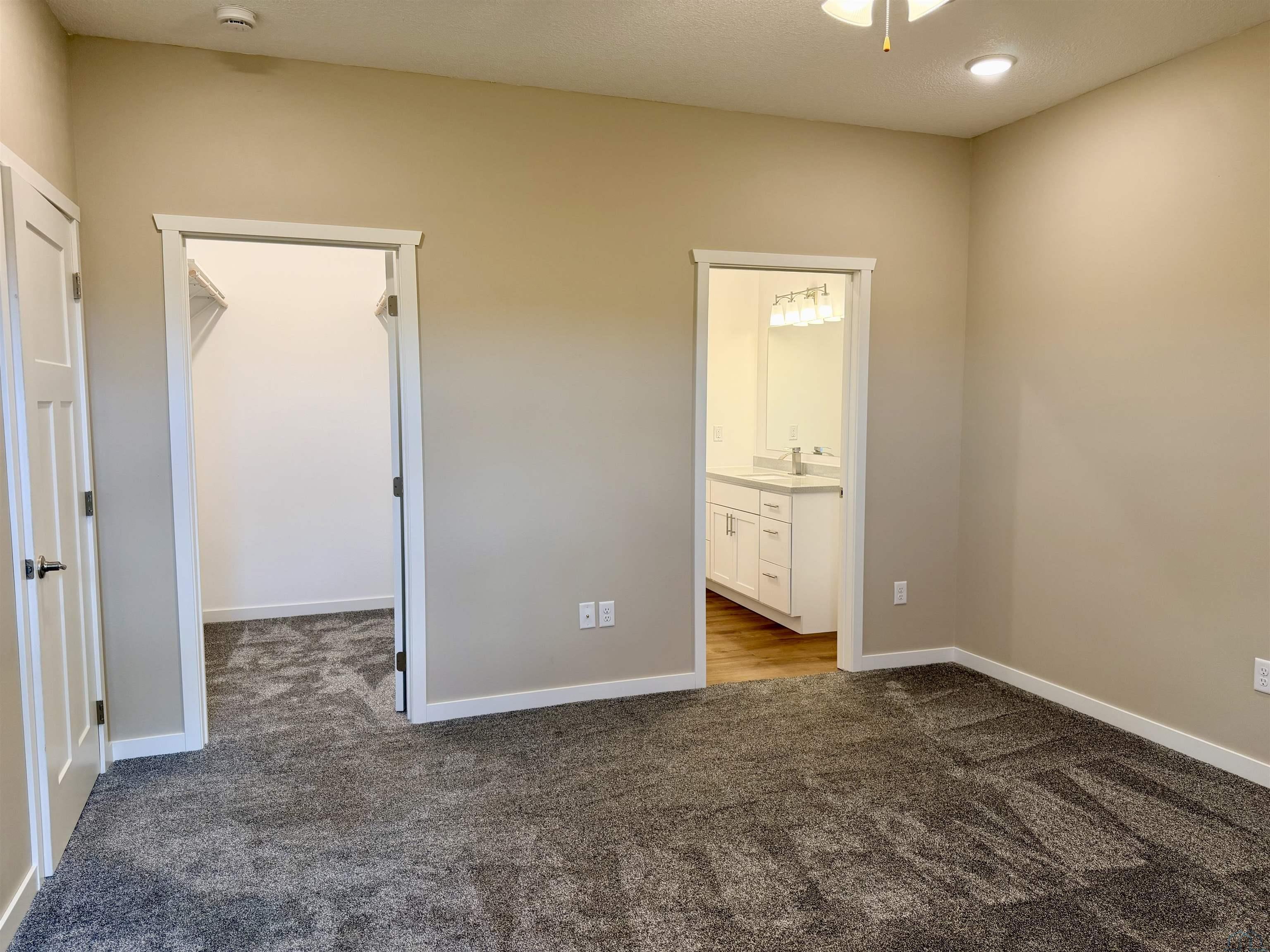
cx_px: 635
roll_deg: +0.9
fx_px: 881
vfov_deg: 56.8
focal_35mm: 24
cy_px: 476
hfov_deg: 71.6
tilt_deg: -5.0
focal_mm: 6.76
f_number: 1.78
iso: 125
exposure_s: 1/120
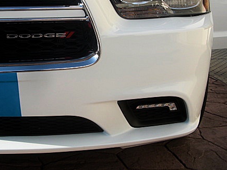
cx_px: 81
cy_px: 48
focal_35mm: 53
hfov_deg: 35.9
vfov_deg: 27.2
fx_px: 347
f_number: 2.8
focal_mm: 6.3
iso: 50
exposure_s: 1/500
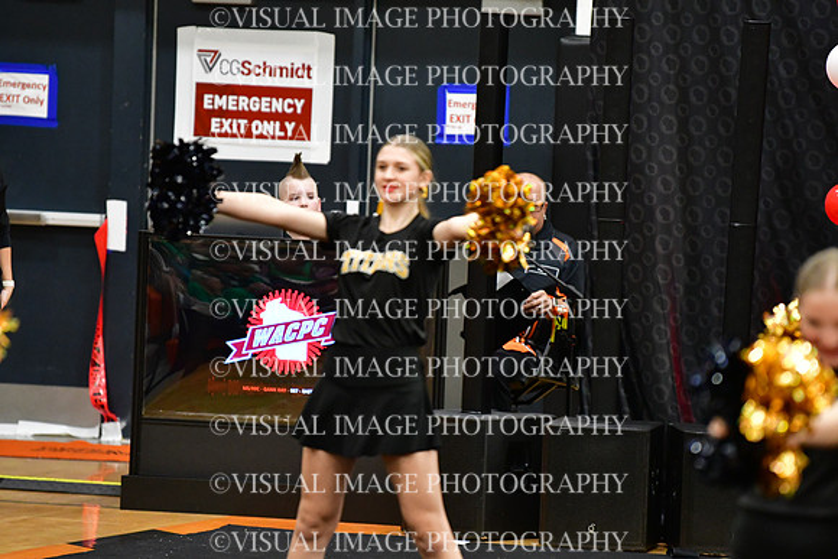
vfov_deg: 4.6
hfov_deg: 6.9
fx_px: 6985
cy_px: 280
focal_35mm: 300
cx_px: 419
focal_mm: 200
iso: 5000
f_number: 3.2
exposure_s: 1/500
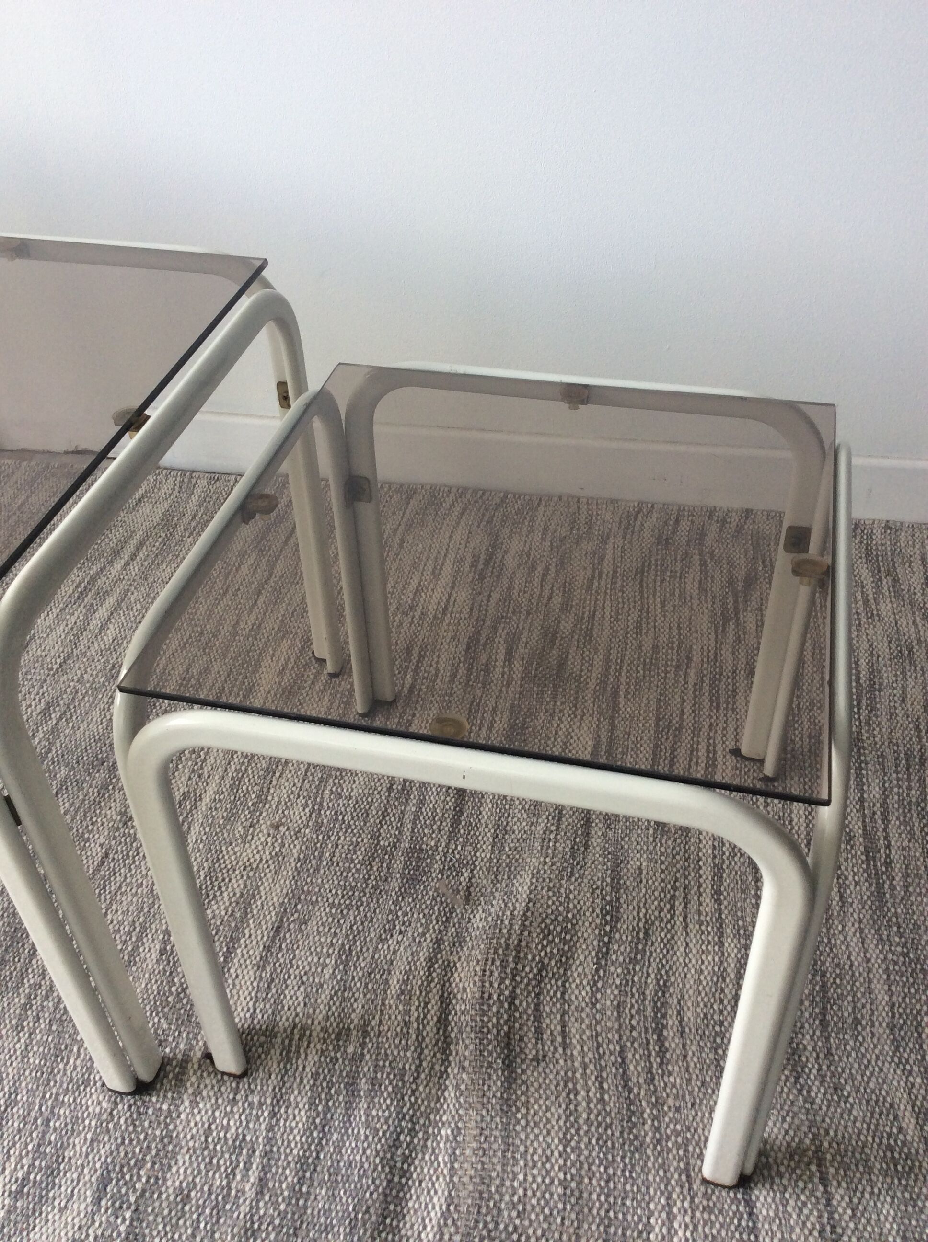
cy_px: 621
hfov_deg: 44.1
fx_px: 1147
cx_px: 464
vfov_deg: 56.9
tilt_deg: -42.4
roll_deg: +3.3
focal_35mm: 32
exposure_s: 1/50
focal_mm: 3.3
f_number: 2.4
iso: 40
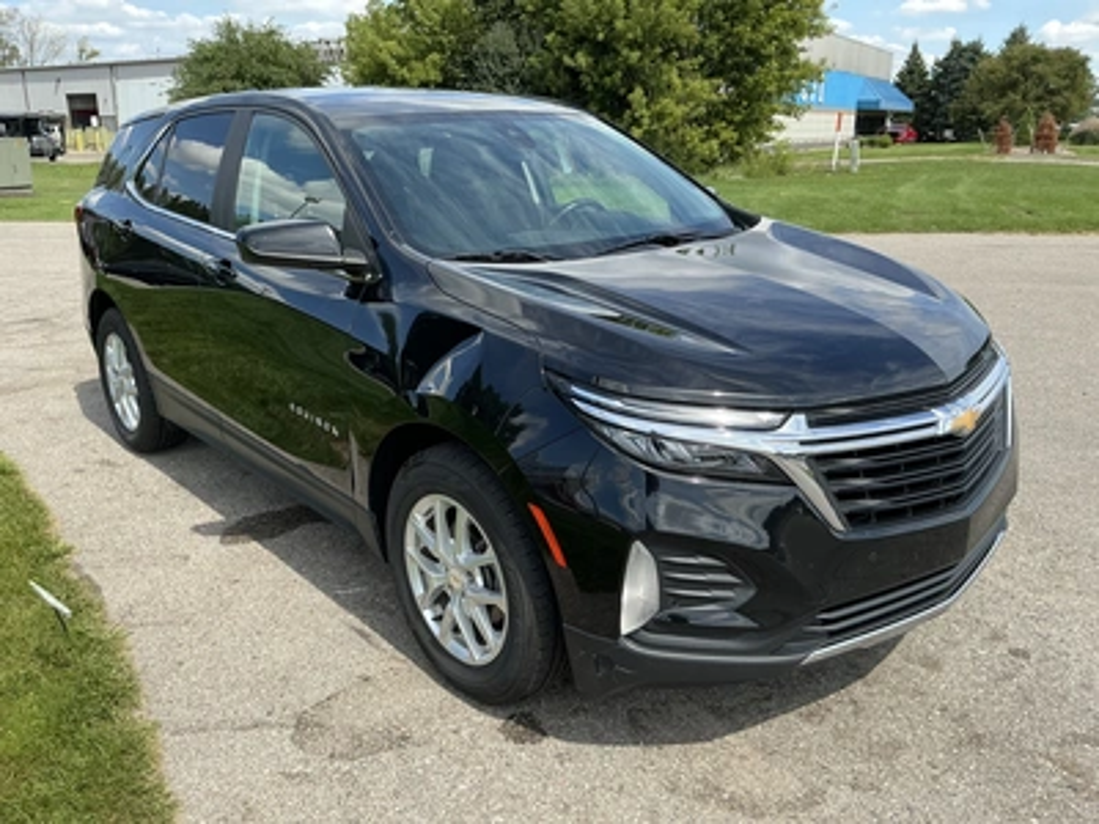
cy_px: 412
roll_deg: +0.3
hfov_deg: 63.4
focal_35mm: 28
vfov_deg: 49.7
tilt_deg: -16.4
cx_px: 550
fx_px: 889
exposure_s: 1/816
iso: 25
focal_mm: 3
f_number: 1.8
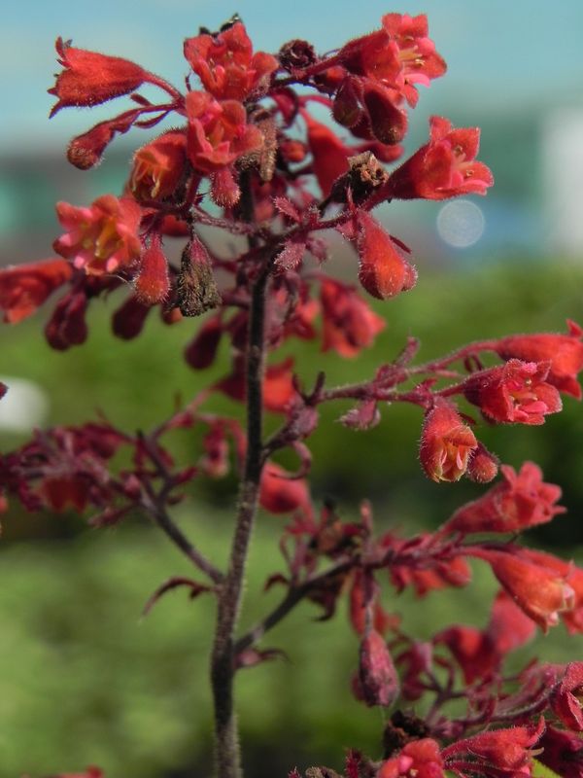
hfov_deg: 17.4
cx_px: 292
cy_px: 389
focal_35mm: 85
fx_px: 1909
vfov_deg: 23.0
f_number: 4
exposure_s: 1/1000
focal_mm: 15.1
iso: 160
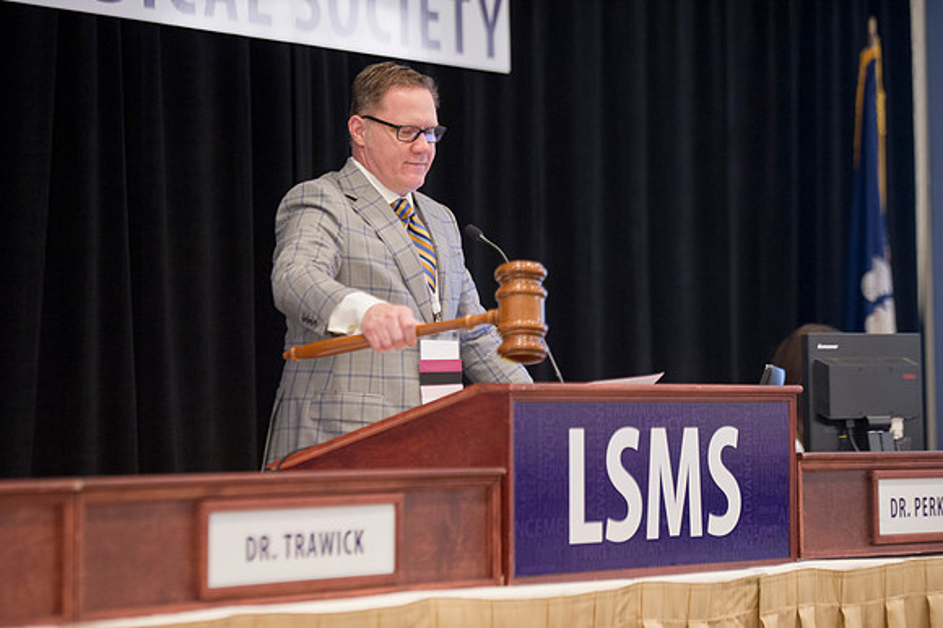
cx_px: 472
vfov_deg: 13.0
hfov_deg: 19.5
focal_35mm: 105
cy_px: 314
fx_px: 2749
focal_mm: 105
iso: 1600
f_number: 2.8
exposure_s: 1/80
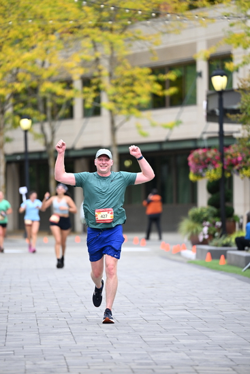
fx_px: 2082
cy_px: 187
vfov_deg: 10.3
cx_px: 125
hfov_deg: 6.9
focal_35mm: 200
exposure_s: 1/1600
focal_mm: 200
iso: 640
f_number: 2.8
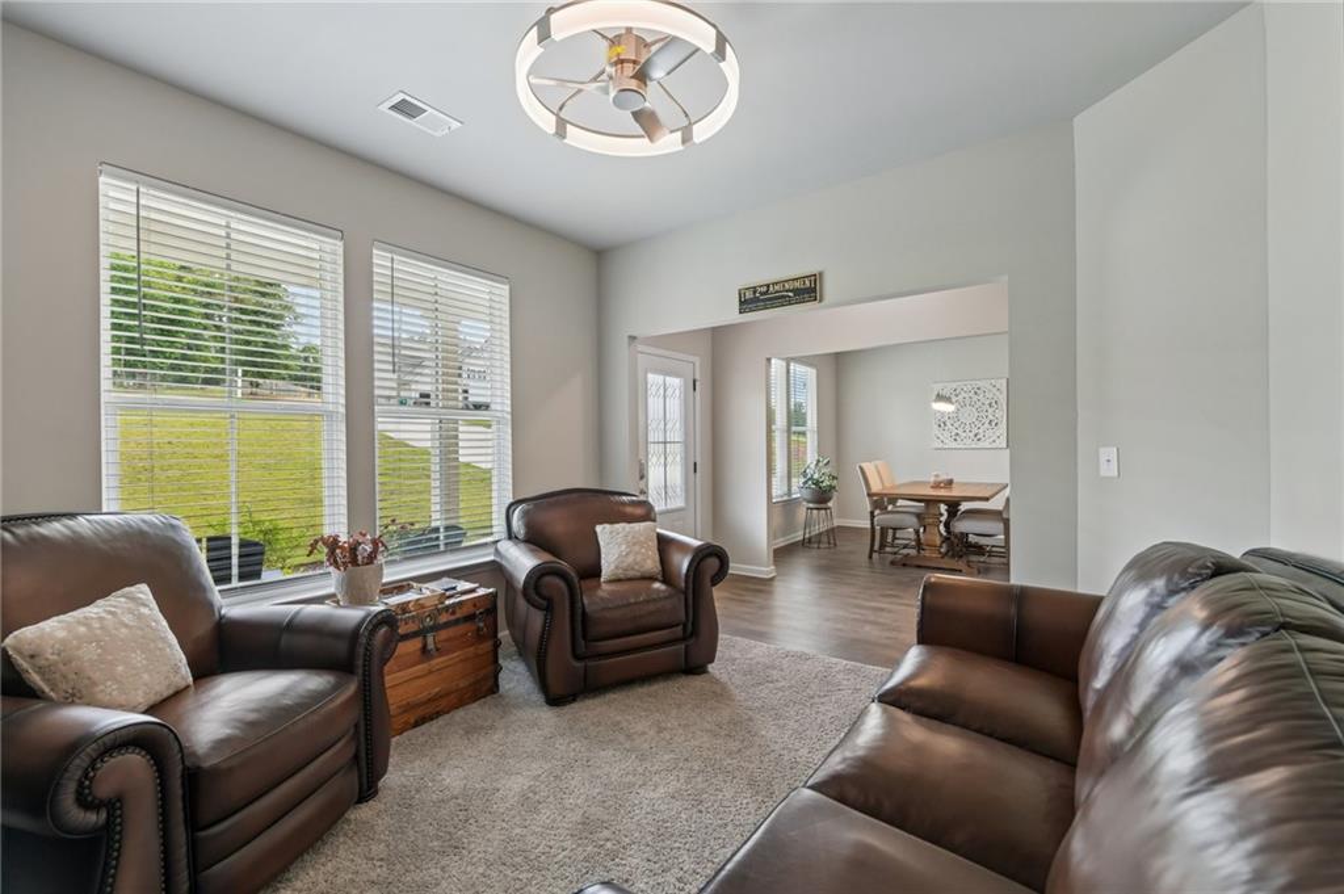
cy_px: 447
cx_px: 672
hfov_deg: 100.4
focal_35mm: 15
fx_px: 560
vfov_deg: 77.2
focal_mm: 15
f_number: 8
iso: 400
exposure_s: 1/100
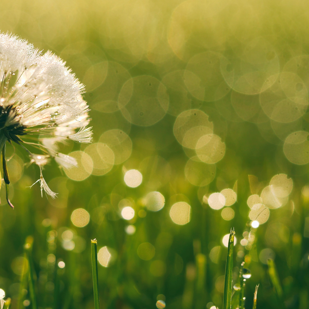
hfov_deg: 9.3
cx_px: 60
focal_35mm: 188
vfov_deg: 9.3
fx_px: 1899
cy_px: 130
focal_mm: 60
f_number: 2.8
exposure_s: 1/1600
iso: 125
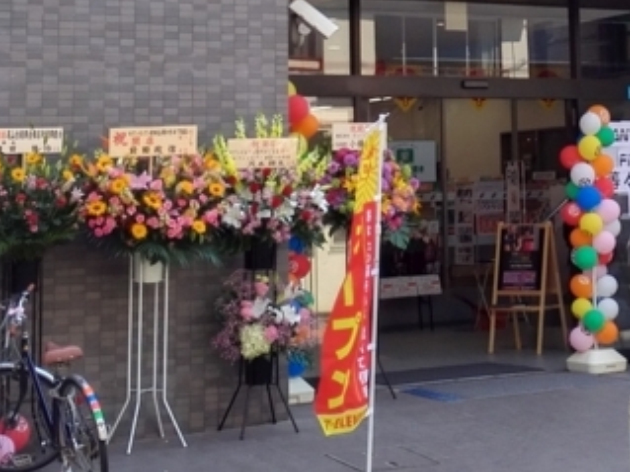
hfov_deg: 20.8
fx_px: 1692
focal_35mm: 93
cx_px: 537
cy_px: -61
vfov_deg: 15.4
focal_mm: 3.8
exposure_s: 1/606
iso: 80
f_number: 2
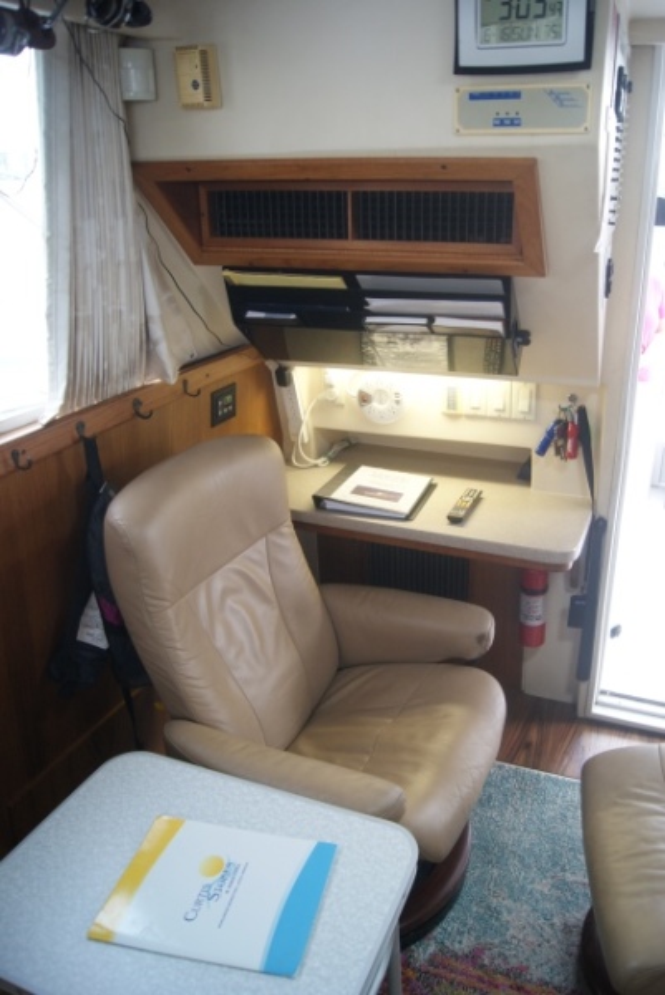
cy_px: 498
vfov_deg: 67.3
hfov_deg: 48.0
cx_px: 332
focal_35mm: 27
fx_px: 747
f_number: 3.5
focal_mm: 18
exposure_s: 1/25
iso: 400
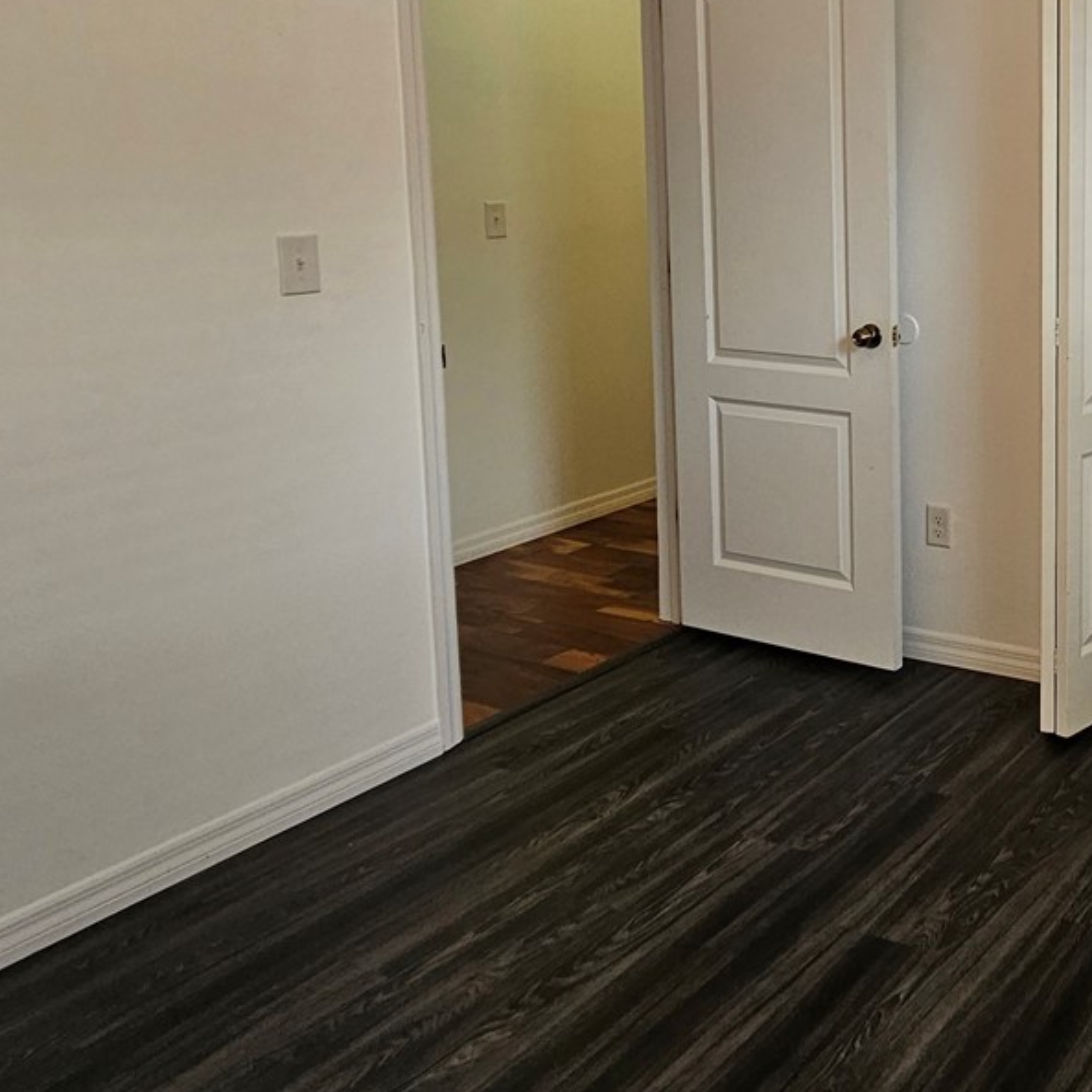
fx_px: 1106
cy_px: 285
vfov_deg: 50.6
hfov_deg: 43.3
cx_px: 1142
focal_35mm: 31
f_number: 2.2
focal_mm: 2.2
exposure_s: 1/60
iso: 125
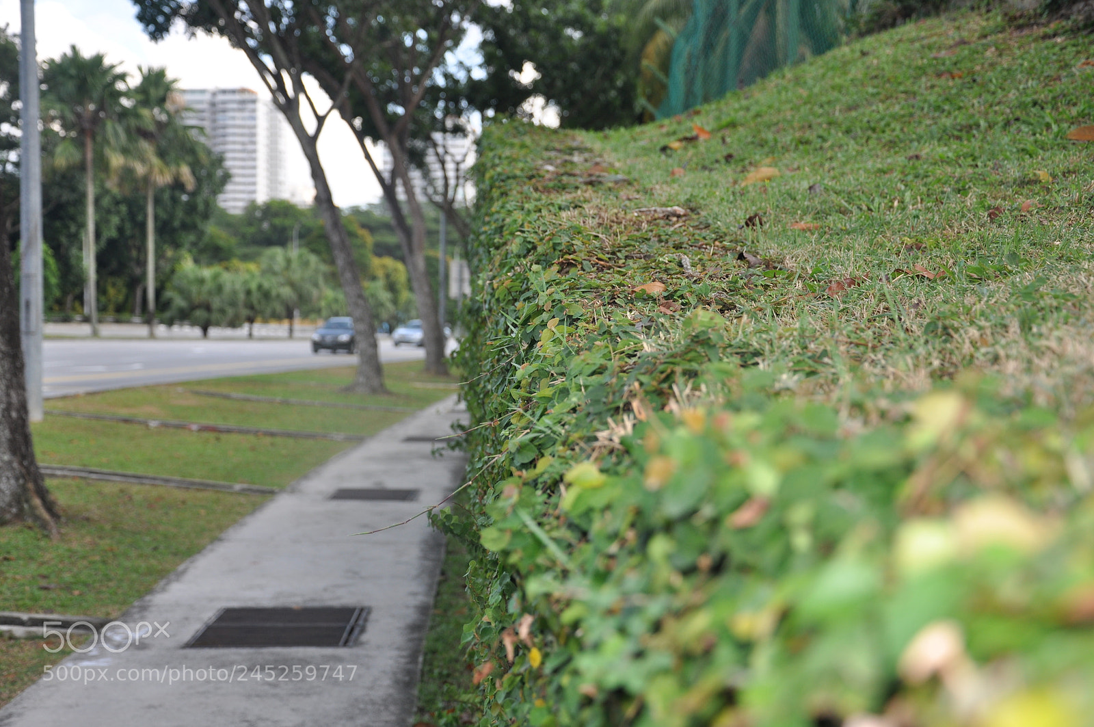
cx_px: 547
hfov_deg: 38.9
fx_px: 1548
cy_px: 364
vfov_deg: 26.4
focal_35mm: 51
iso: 200
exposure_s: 1/200
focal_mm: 34
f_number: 5
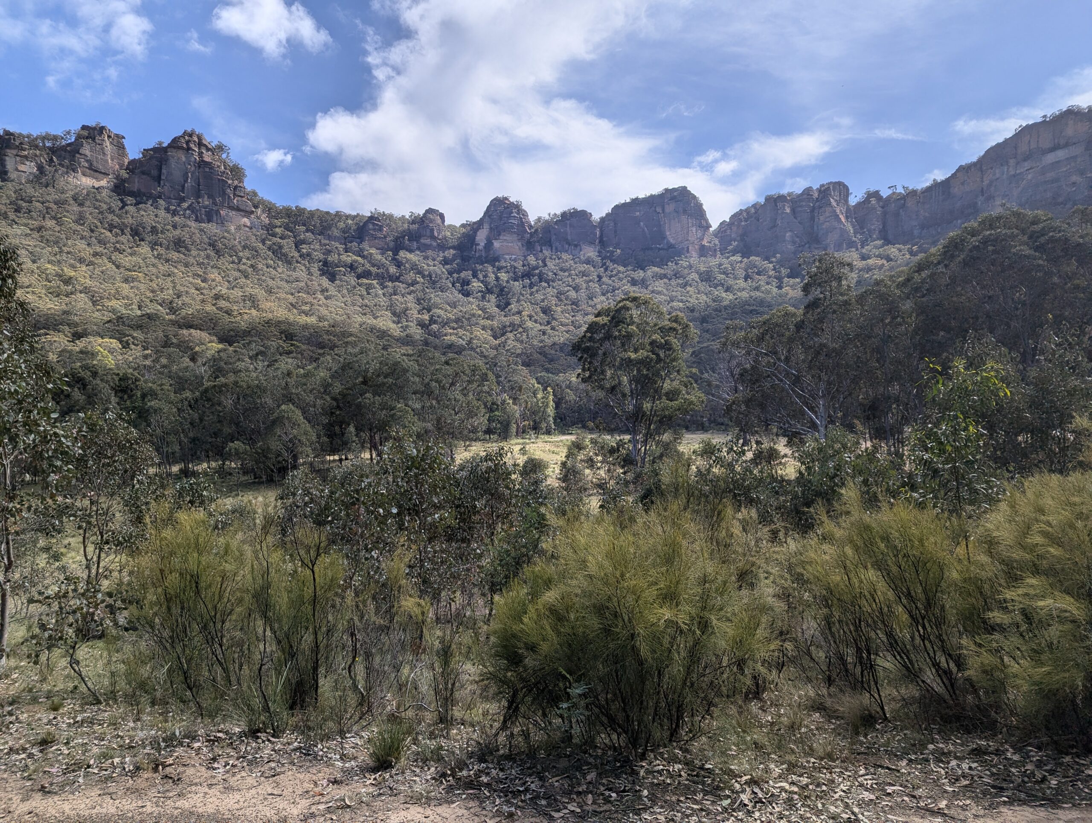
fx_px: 758
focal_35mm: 24
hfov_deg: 71.5
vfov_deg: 56.9
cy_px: 412
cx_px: 546
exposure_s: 1/2632
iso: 50
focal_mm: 6.81
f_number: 1.85
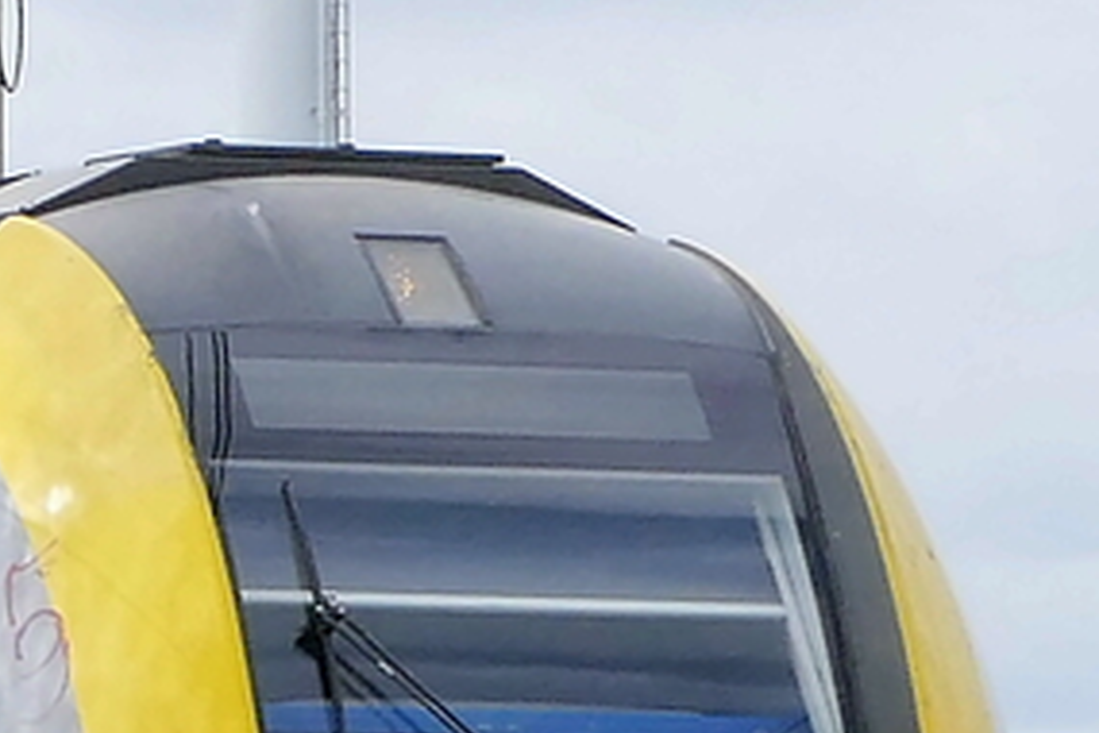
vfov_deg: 3.1
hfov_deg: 4.5
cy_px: 625
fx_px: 13706
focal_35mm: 449
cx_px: -1188
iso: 500
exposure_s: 1/800
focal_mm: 29.3
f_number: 6.3
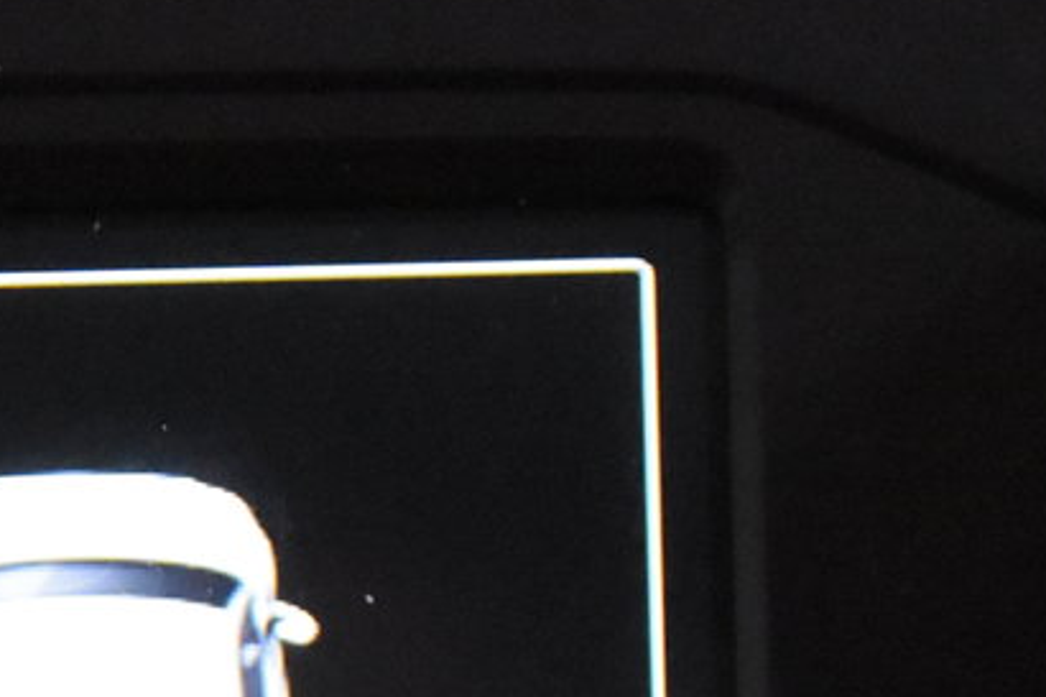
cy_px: 1030
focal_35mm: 328
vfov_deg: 4.2
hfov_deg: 6.3
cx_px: 105
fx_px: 9526
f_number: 4
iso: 12800
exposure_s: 1/80
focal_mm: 70
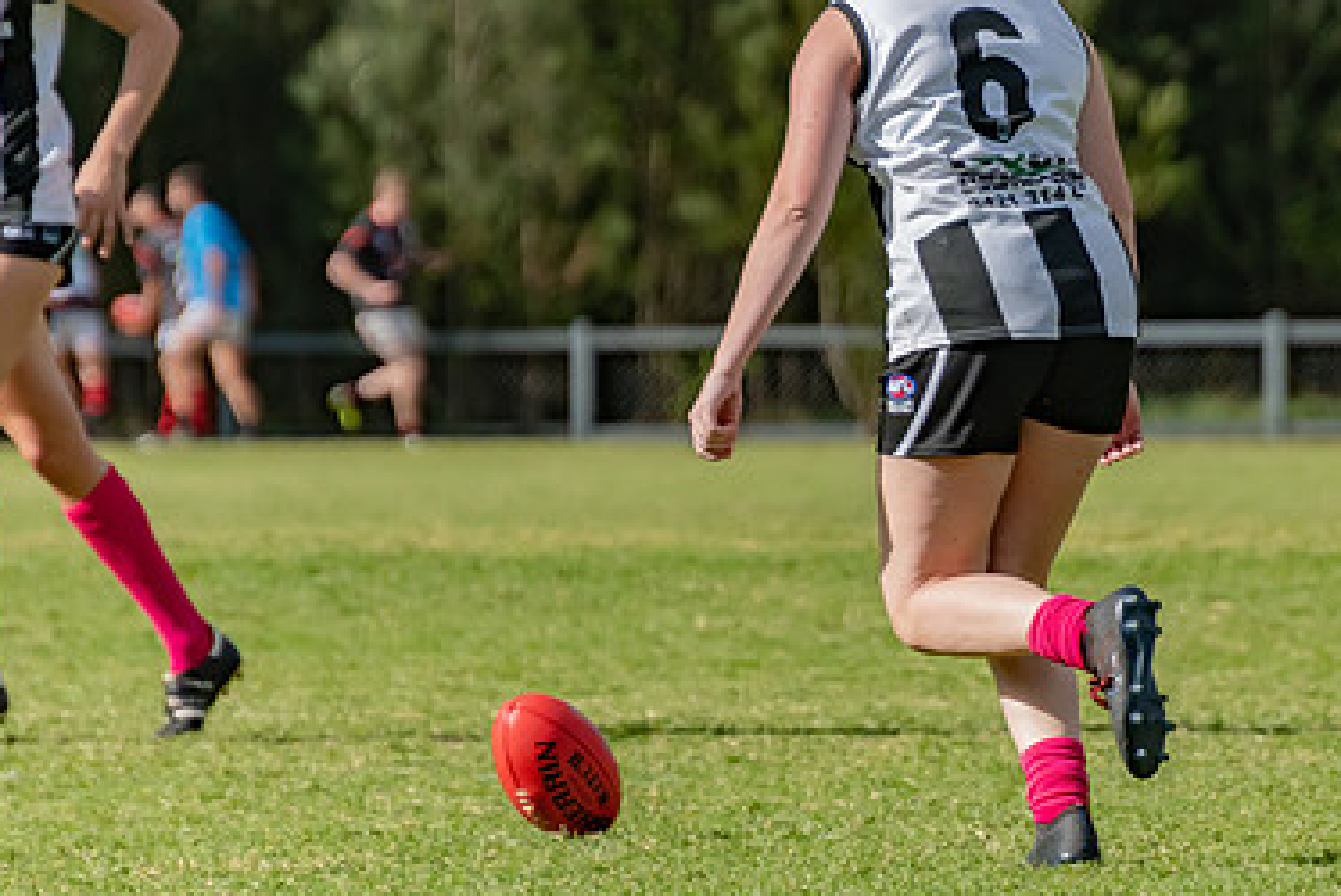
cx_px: 936
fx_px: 21845
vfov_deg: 2.4
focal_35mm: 586
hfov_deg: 3.5
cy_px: 403
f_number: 6.3
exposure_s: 1/4000
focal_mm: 250
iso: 800
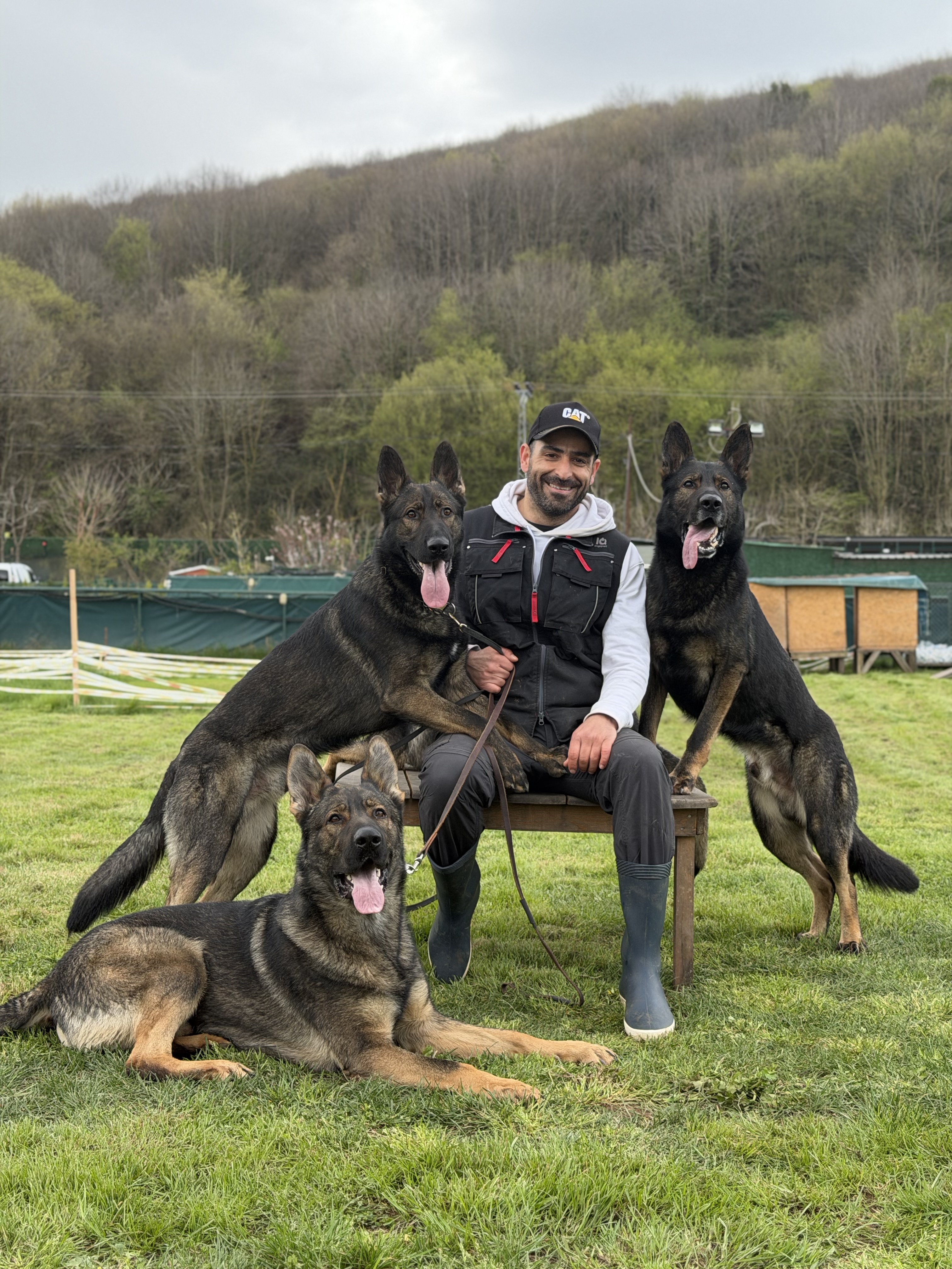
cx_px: 476
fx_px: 1760
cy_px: 634
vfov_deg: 39.7
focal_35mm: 48
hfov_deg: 30.3
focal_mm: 6.76
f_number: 1.78
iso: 80
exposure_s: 1/527
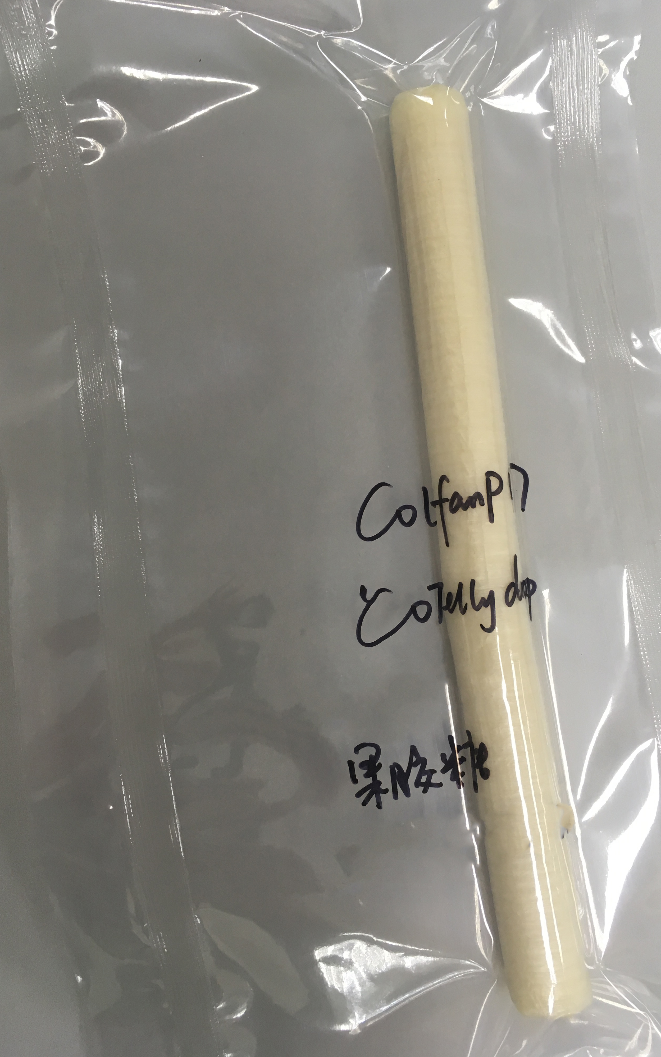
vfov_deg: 61.2
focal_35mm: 31
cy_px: 525
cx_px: 352
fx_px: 893
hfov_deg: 40.6
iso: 80
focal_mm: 4.15
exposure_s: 1/33
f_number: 2.2
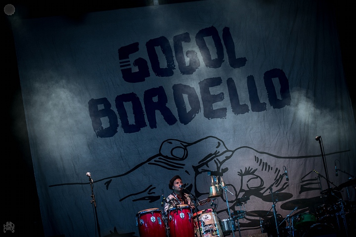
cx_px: 178
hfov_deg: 19.5
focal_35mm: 105
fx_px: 1038
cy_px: 118
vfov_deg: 13.0
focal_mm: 70
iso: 250
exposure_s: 1/100
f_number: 2.8
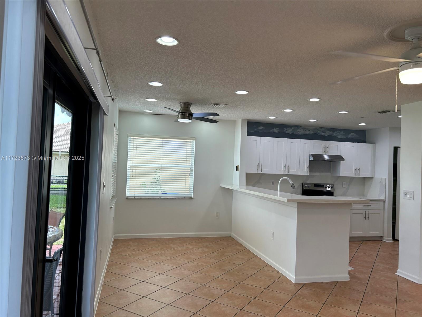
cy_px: 158
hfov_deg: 67.3
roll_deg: -2.6
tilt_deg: +2.1
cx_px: 211
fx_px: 317
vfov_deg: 53.1
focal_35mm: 26
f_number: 1.5
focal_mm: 5.7
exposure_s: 1/144
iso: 40
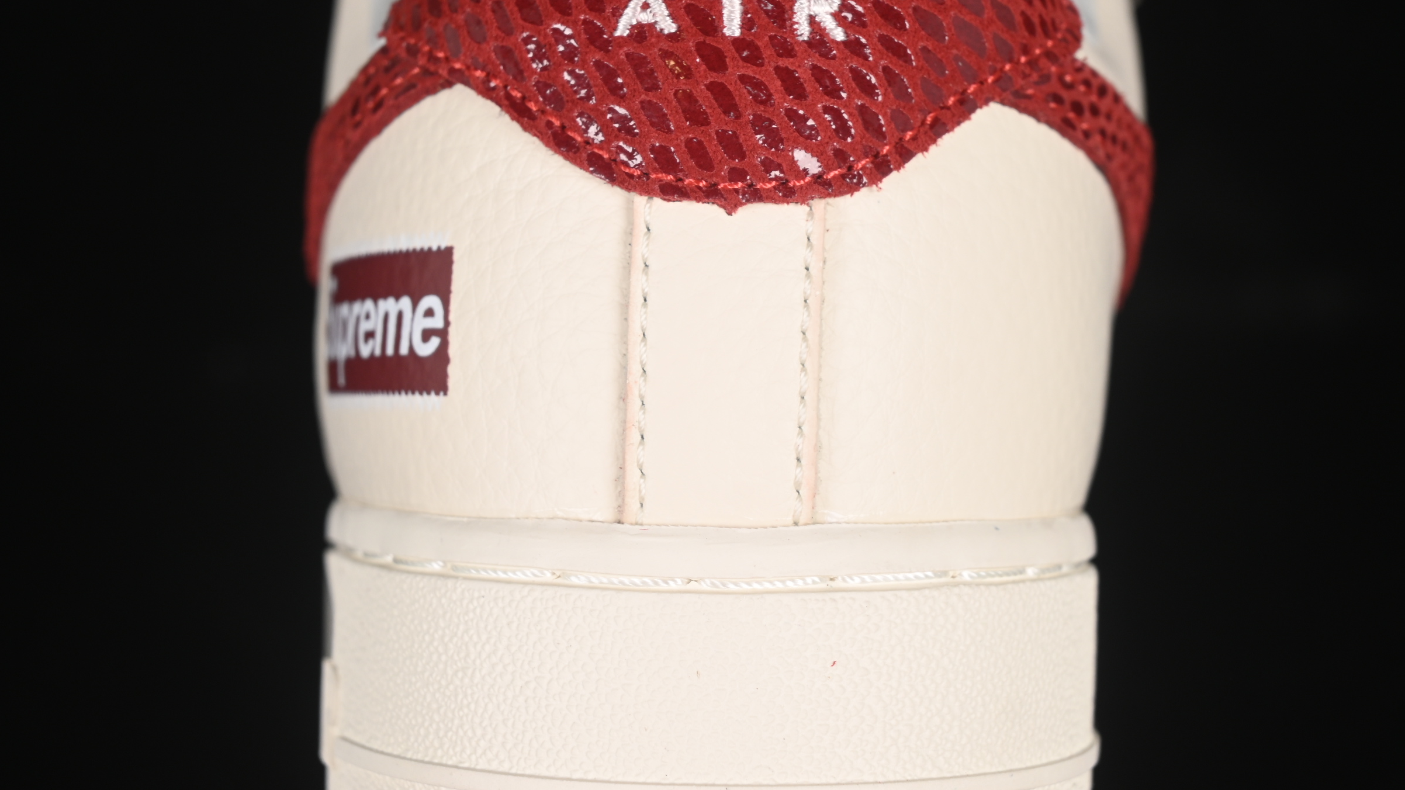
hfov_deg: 23.4
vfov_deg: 13.3
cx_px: 716
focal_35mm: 91
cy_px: 294
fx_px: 3390
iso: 160
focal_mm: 50
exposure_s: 1/80
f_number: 7.1
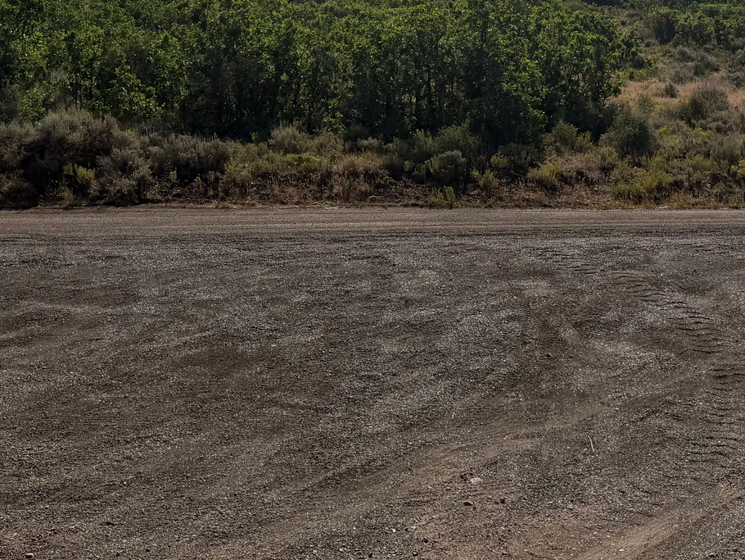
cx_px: 377
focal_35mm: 54
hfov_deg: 35.5
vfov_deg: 25.8
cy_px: 7
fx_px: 1162
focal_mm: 6.76
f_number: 1.78
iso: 80
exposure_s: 1/14286
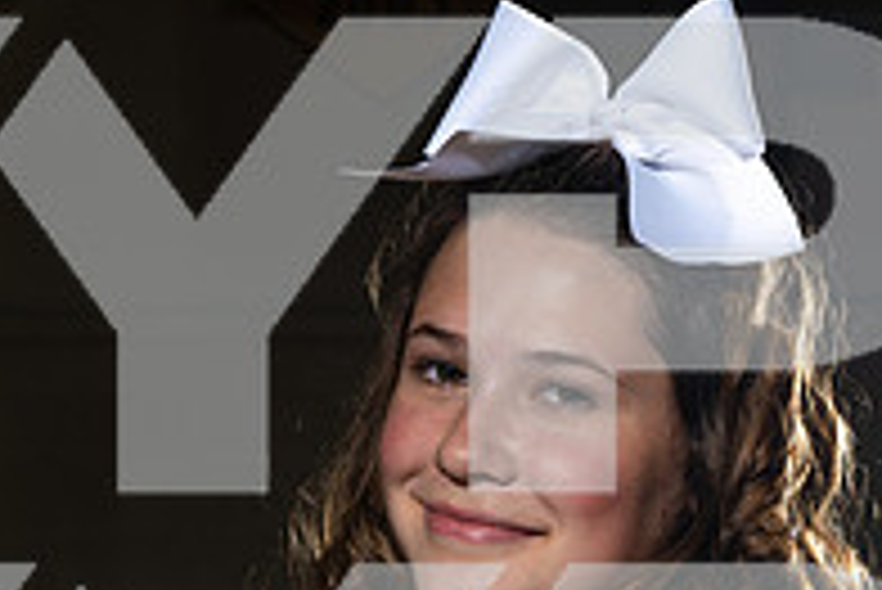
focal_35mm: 148
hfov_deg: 13.9
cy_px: 804
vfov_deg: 9.1
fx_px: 3629
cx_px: 396
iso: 100
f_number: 8
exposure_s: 1/125
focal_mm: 50
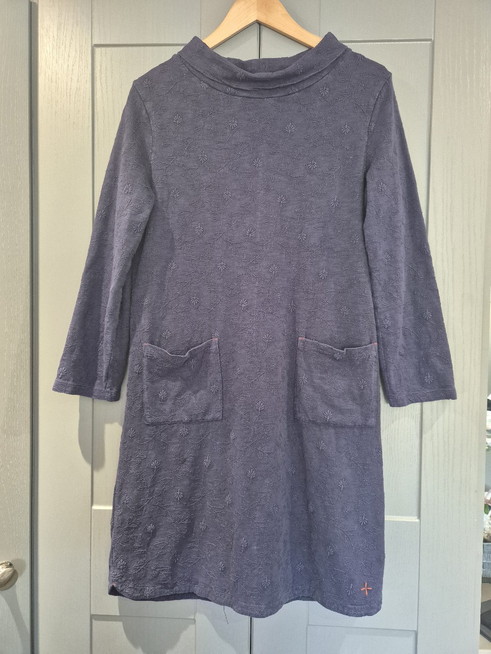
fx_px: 435
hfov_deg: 58.9
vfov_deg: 73.9
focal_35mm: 23
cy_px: 327
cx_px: 246
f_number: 1.8
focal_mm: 5.4
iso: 1600
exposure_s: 1/100
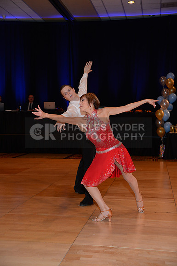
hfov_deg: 25.9
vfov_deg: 38.2
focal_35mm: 52
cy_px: 133
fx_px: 385
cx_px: 88
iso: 2000
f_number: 4.5
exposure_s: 1/200
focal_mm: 52
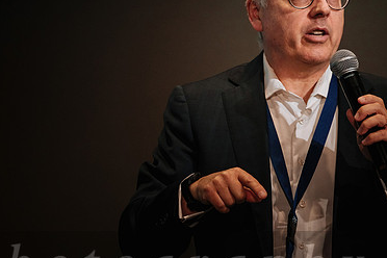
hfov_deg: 6.0
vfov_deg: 4.0
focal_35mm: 341
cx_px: 112
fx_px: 3665
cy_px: 98
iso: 800
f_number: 2.8
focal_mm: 129.2
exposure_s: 1/100
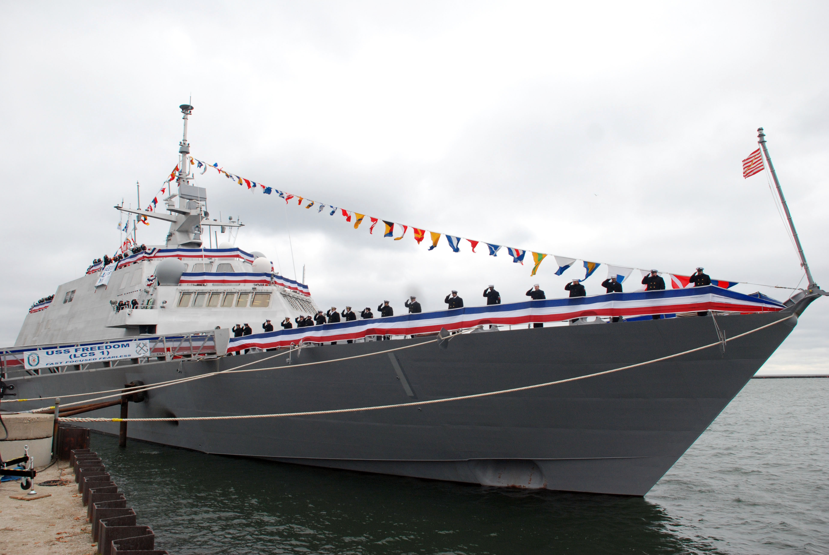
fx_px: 692
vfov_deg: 43.7
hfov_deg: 61.9
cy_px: 278
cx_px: 414
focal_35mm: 30
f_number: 5.6
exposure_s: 1/400
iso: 400
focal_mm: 20
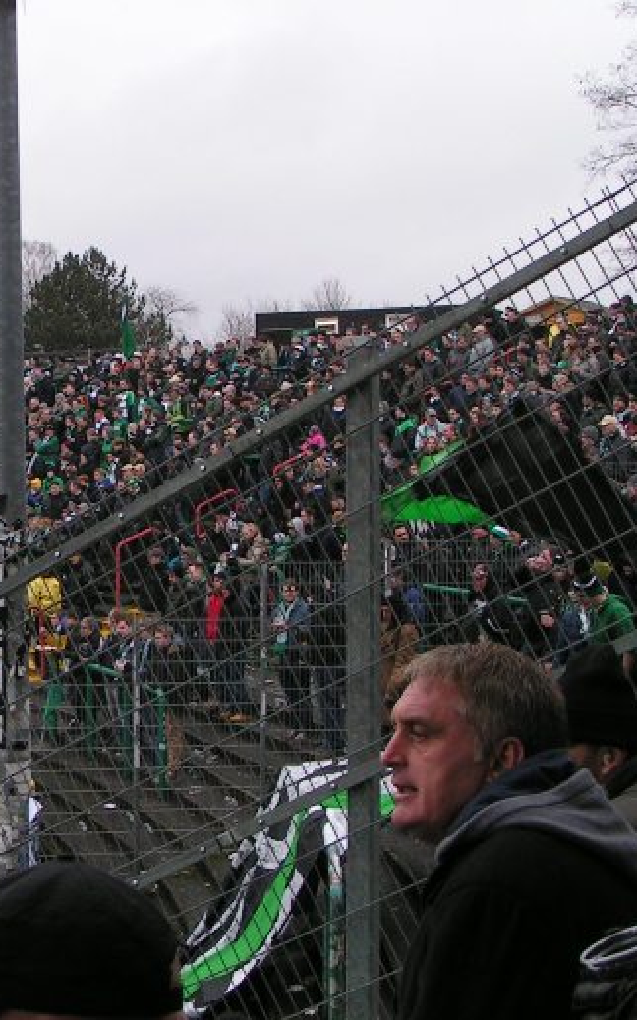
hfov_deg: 18.7
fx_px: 1863
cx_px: -45
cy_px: 480
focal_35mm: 67
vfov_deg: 30.6
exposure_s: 1/60
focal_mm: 6.3
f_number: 5.6
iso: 50
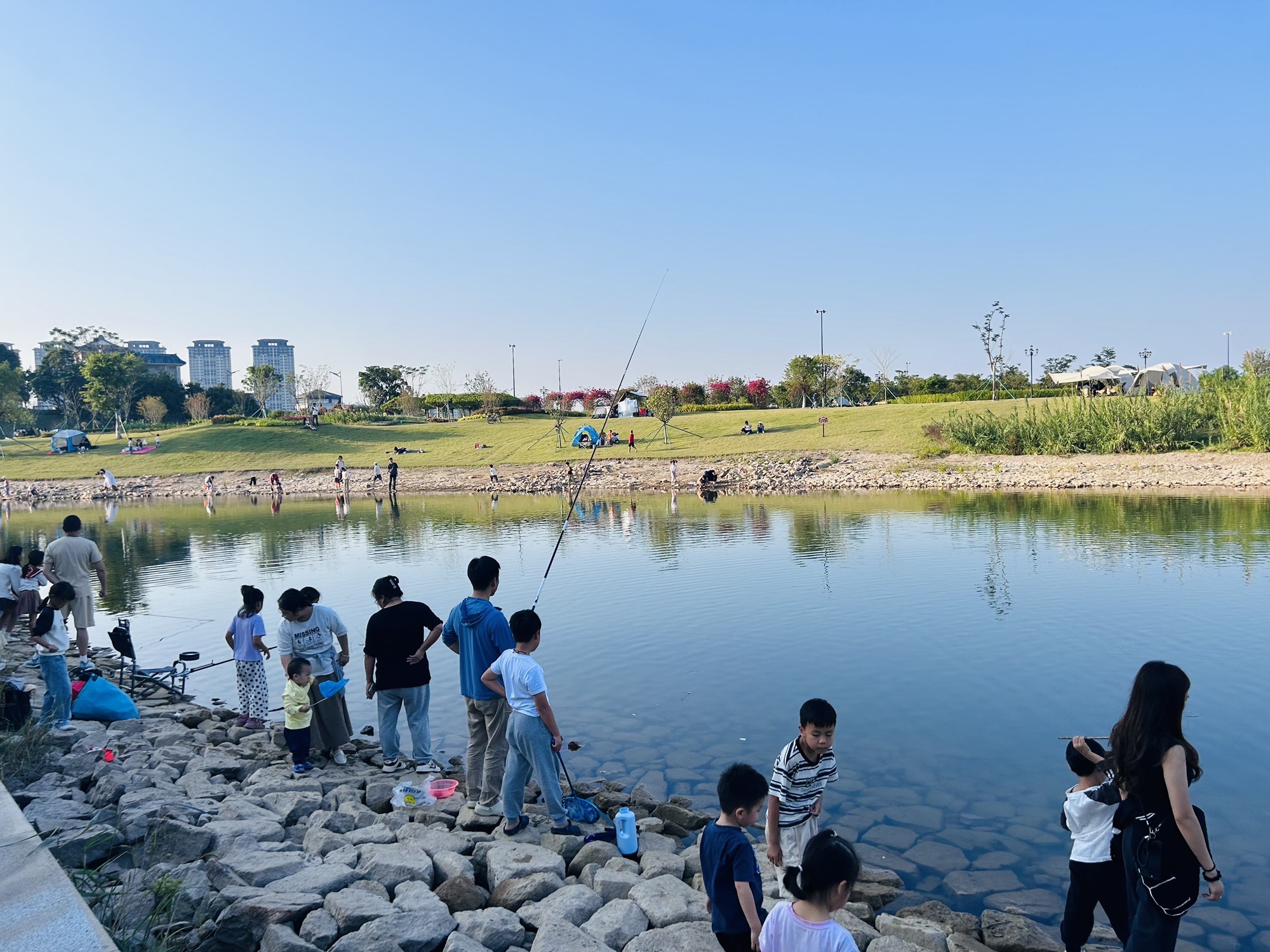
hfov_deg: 67.3
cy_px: 476
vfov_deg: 53.1
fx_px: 954
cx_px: 635
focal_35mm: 26
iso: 50
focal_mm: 5.7
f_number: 1.5
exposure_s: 1/2762
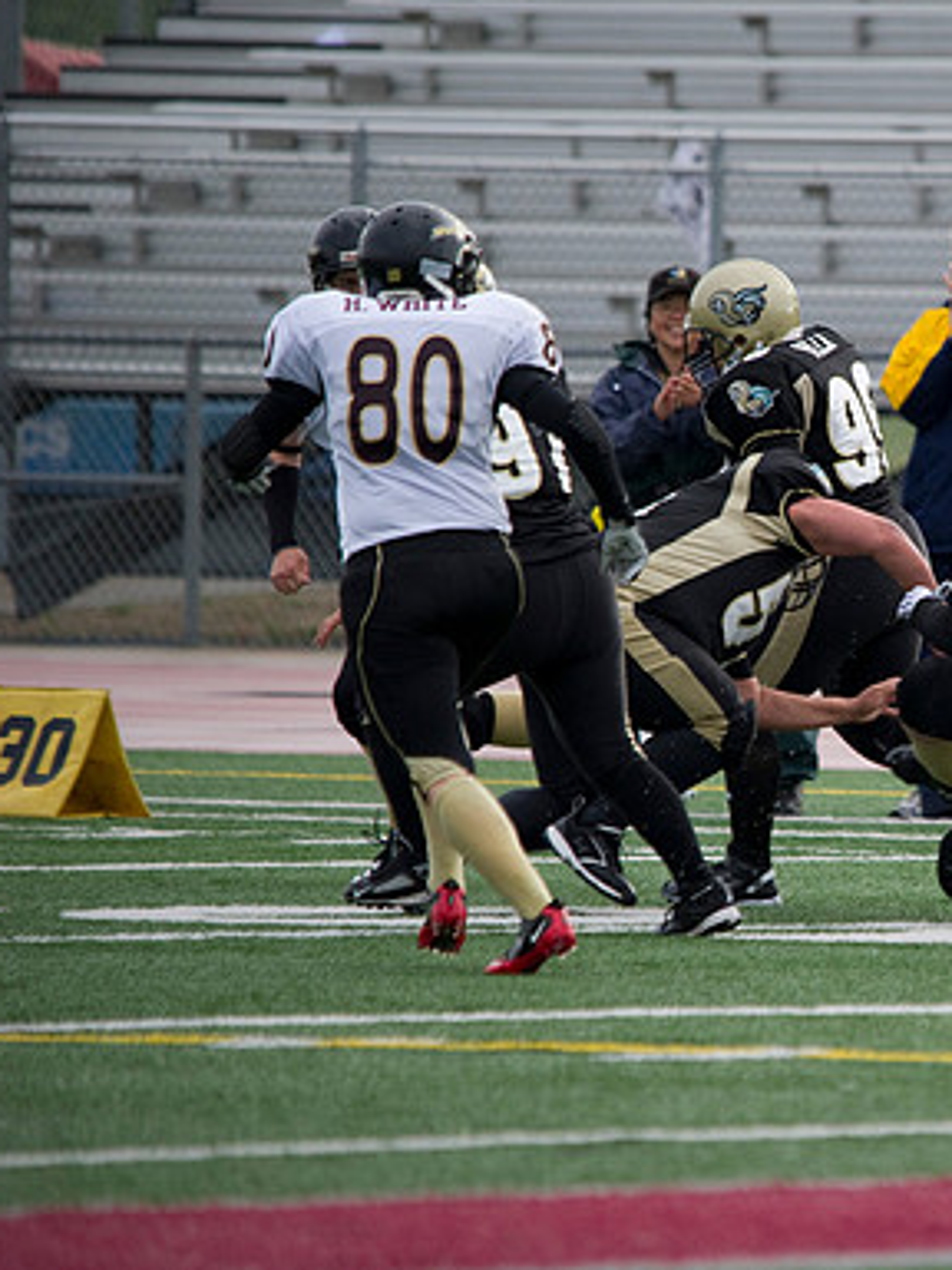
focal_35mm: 654
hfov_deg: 2.3
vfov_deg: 3.0
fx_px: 23982
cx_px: 939
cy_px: 635
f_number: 6.3
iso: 1600
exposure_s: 1/1000
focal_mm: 450
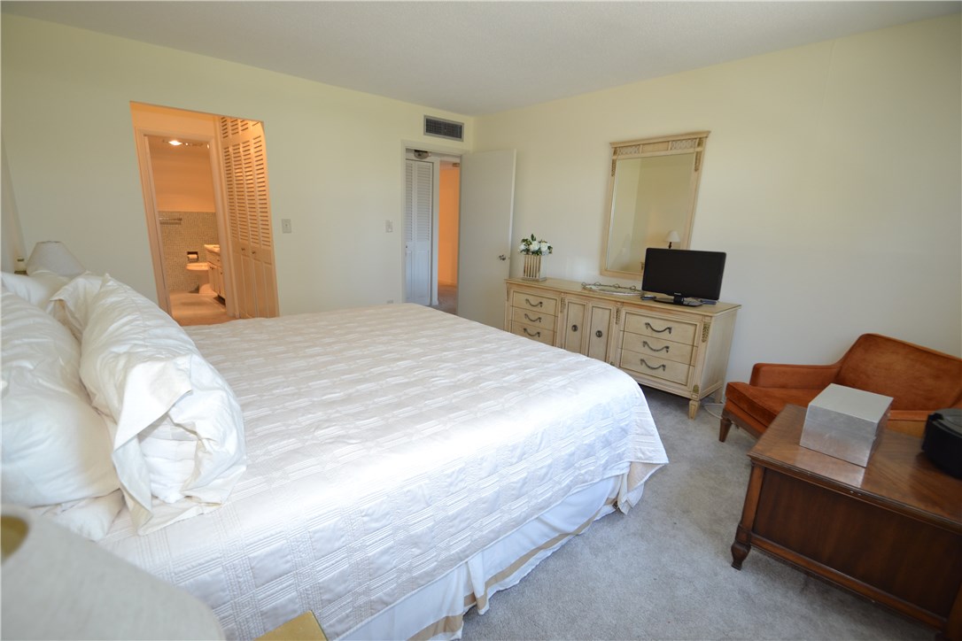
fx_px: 401
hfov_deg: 100.4
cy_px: 320
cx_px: 481
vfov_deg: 77.3
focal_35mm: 15
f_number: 4
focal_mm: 10
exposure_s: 1/60
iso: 400
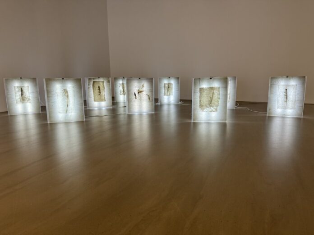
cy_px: 118
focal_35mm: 24
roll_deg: +0.0
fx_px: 218
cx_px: 157
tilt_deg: -10.6
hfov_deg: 71.6
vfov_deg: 56.8
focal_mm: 6.76
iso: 160
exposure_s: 1/100
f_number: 1.78
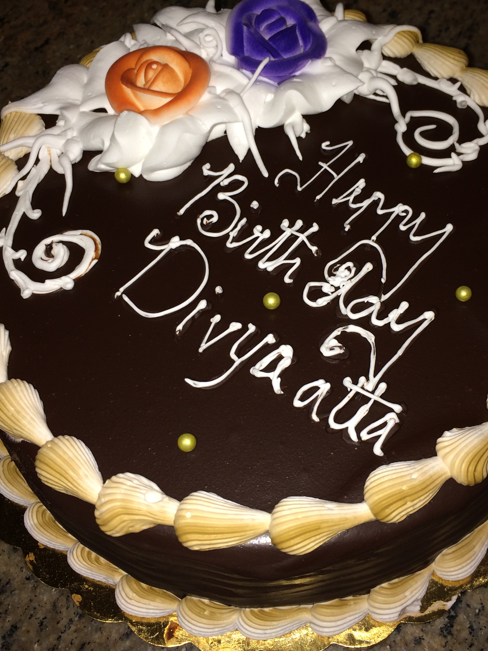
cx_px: 257
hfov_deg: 36.8
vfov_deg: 47.8
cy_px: 288
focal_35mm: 39
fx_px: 733
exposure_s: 1/81
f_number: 2.2
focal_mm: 4.12
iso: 32
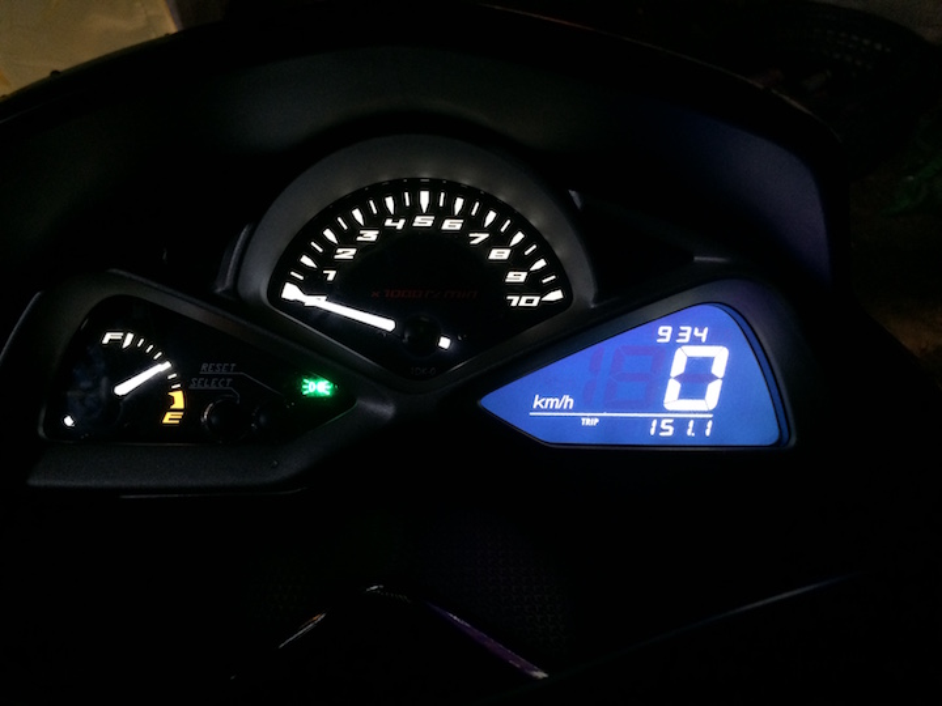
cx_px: 471
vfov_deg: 48.2
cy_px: 353
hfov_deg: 61.7
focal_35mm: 29
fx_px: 789
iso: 160
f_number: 2.2
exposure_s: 1/30
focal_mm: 4.15
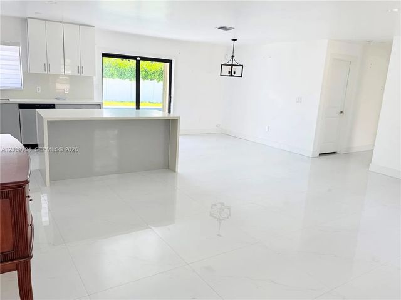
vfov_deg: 56.8
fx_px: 278
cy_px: 150
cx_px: 200
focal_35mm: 24
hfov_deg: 71.6
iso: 80
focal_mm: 6.76
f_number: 1.78
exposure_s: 1/176
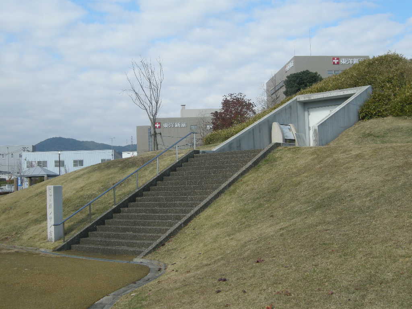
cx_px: 206
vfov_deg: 30.9
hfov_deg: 40.4
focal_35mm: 47
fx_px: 559
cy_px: 154
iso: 64
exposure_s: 1/255
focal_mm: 10.1
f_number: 5.4
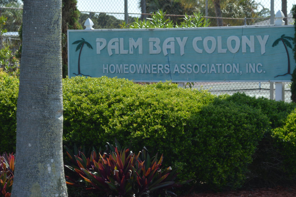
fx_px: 1076
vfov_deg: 10.4
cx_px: 176
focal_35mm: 131
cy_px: 79
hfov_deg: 15.7
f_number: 8
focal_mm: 50
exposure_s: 1/250
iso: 100
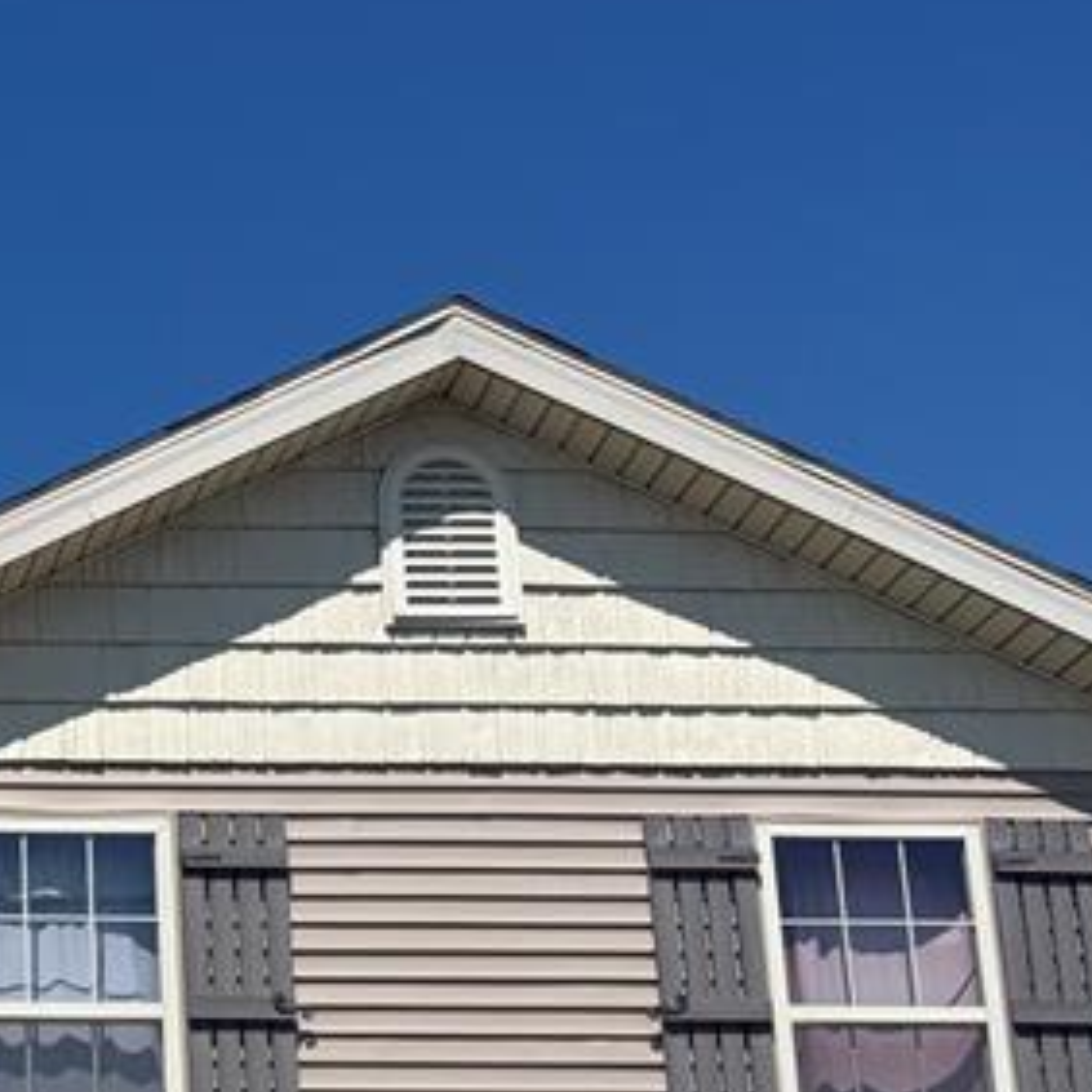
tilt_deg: +13.2
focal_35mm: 77
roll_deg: +0.4
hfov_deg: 20.5
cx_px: -345
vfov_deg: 21.2
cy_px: 1243
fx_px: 2748
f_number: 1.78
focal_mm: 6.76
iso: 80
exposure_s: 1/6173
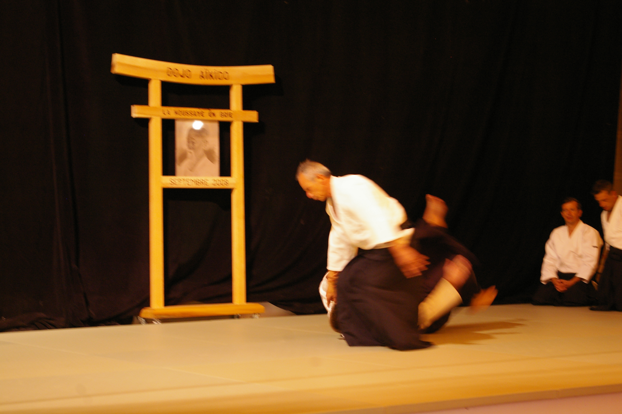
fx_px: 1295
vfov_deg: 18.1
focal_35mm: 75
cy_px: 207
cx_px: 311
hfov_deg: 27.0
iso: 800
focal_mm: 50
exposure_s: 1/10
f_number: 5.6
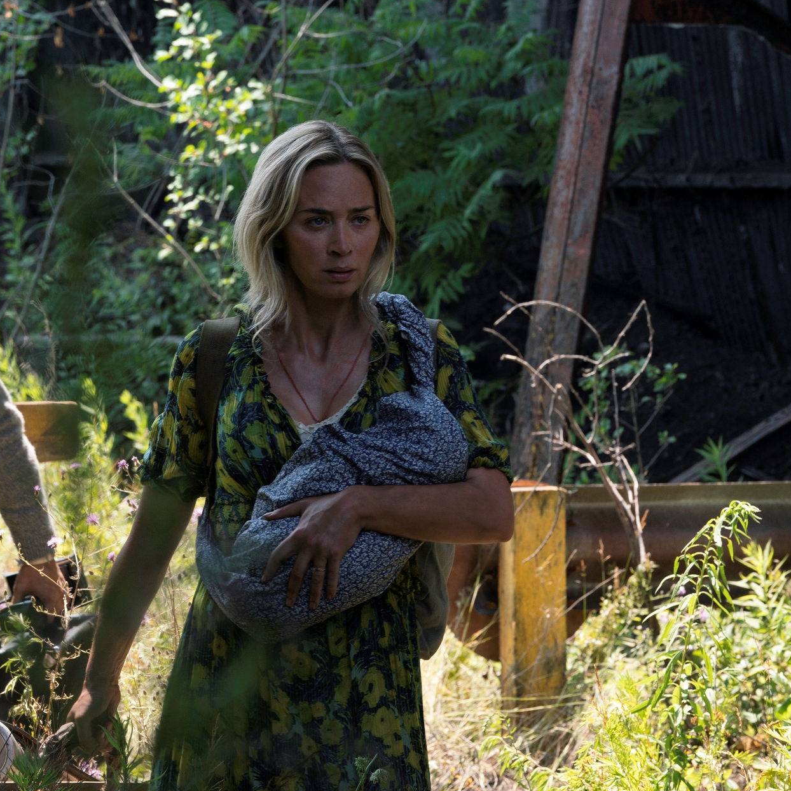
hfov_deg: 9.6
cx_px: 209
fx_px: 4679
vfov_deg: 9.7
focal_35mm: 181
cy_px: 387
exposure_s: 1/160
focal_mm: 137
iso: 500
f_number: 13
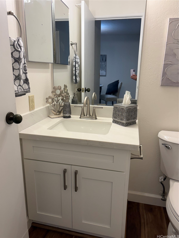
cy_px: 119
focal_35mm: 26
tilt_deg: -15.7
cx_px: 90
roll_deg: -0.7
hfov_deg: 53.1
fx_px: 179
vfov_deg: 67.3
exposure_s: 1/120
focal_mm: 5.96
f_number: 1.6
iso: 125
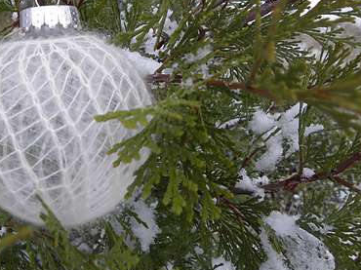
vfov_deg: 31.4
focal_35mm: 45
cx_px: 89
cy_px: 58
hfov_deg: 40.9
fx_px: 469
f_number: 2.8
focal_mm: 4.6
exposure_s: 1/76.6
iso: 92
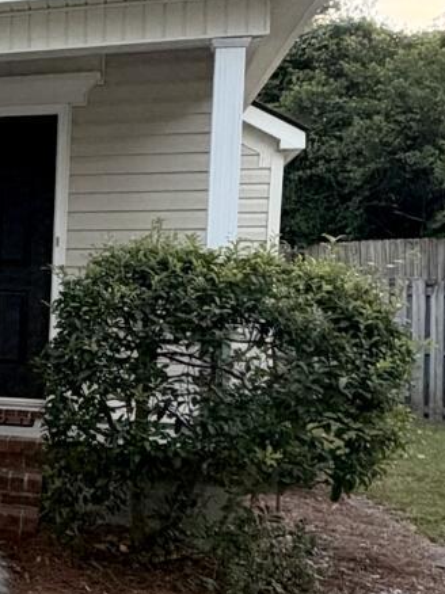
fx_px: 1098
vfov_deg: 30.3
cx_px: -417
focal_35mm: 64
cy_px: 330
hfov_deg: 17.3
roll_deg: -1.7
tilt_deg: -0.7
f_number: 2.2
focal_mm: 2.22
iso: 320
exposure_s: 1/121
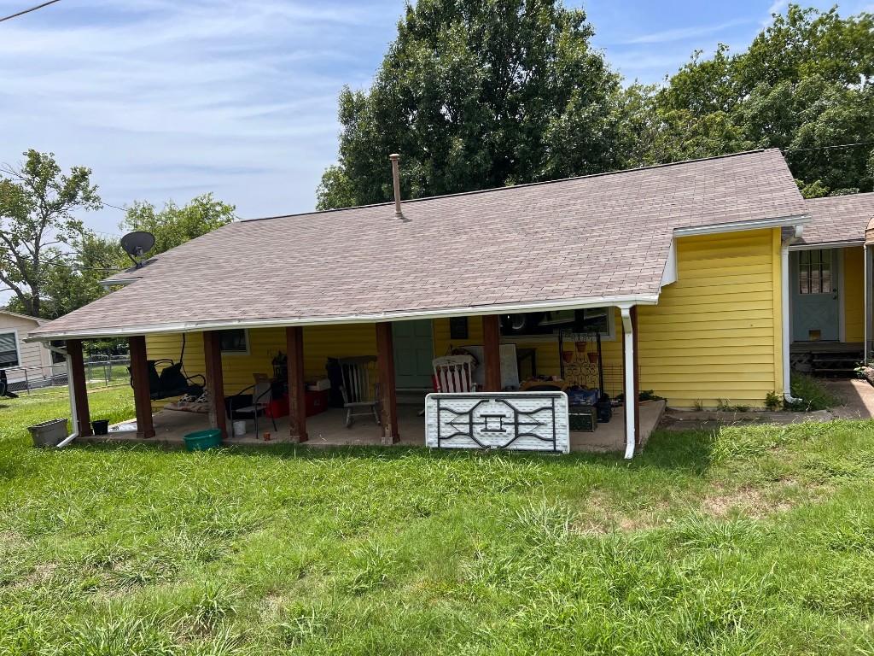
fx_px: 656
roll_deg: +5.7
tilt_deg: -3.4
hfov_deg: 67.3
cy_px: 328
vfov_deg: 53.1
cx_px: 437
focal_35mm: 26
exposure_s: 1/2632
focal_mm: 5.7
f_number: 1.5
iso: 50
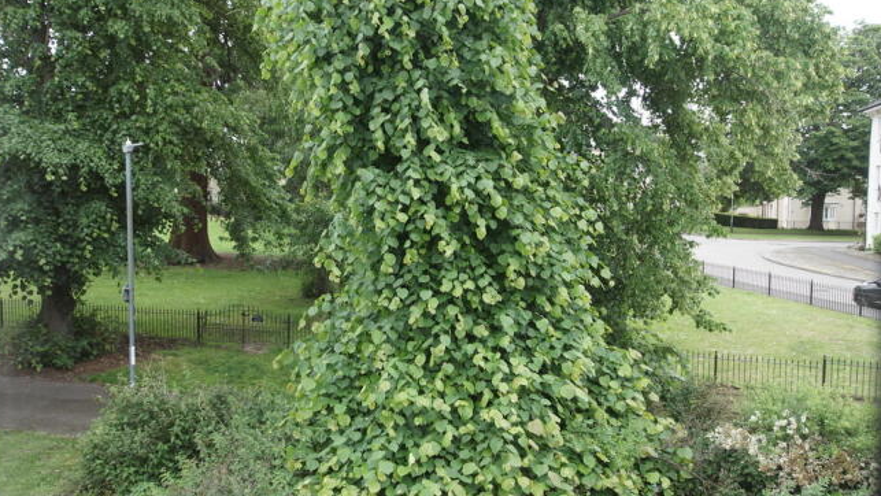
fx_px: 748
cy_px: 236
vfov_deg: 36.7
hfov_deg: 61.0
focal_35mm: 32
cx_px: 435
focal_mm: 20
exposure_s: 1/60
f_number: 6.3
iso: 250
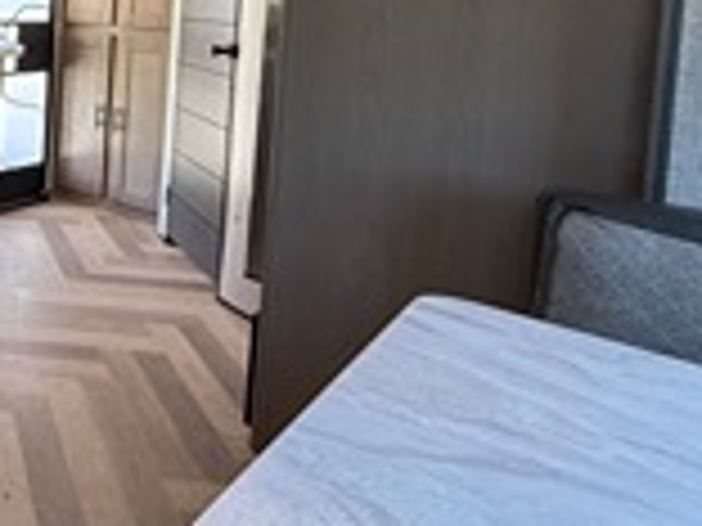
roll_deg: -3.0
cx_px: -148
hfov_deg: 37.9
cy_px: 31
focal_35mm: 36
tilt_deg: -2.3
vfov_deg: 36.6
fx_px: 730
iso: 250
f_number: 2.2
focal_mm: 2.22
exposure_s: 1/99
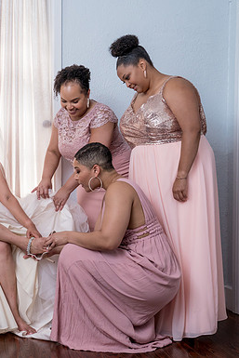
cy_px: 180
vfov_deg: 34.5
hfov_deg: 22.1
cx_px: -24
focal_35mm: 58
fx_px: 577
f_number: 6.3
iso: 1250
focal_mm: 36
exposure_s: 1/160
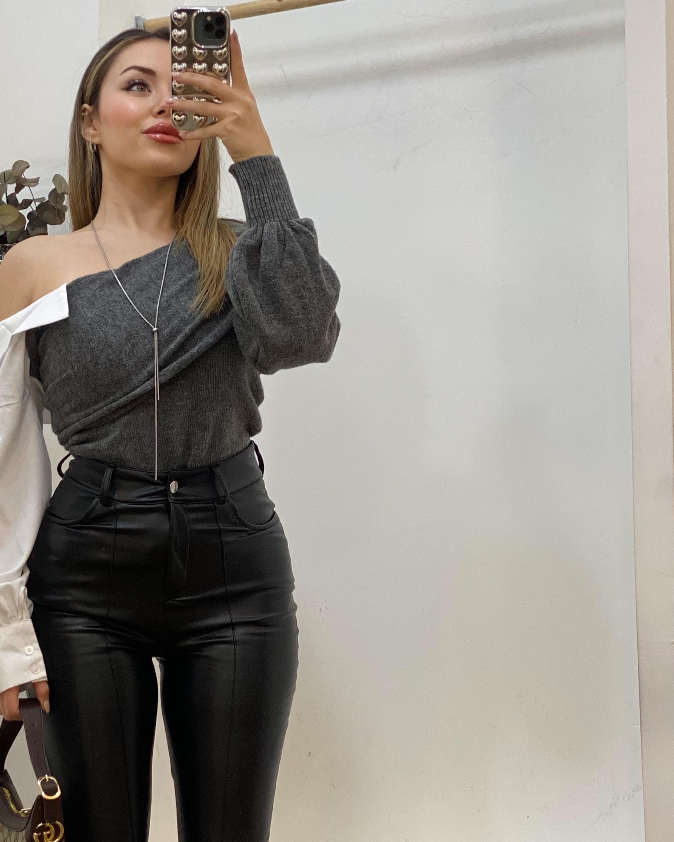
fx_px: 2244
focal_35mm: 90
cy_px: 596
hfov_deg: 17.0
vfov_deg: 21.1
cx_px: 153
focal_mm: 6
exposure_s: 1/100
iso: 80
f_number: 2
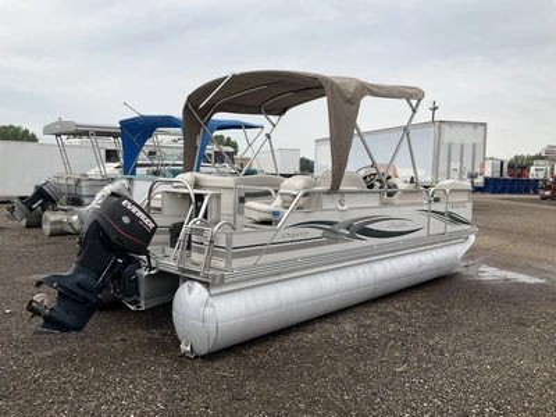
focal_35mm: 29
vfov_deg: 48.2
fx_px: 466
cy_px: 208
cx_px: 278
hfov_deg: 61.7
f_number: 1.8
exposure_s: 1/869
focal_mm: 3
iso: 25
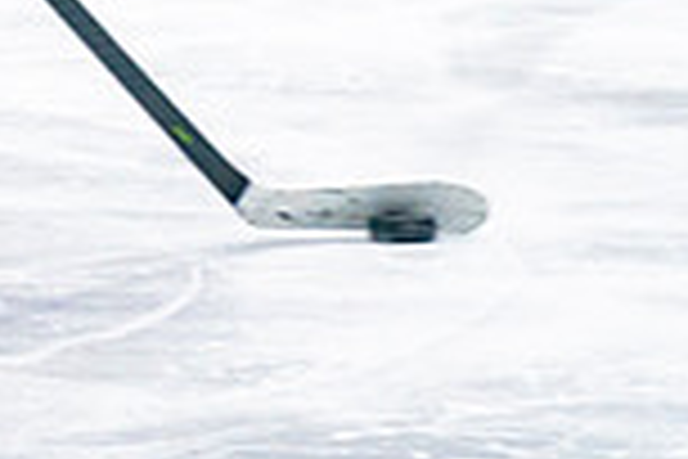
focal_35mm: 833
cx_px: -489
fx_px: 15918
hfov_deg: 2.5
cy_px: -224
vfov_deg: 1.6
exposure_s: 1/640
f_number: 2.8
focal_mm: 120
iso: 640
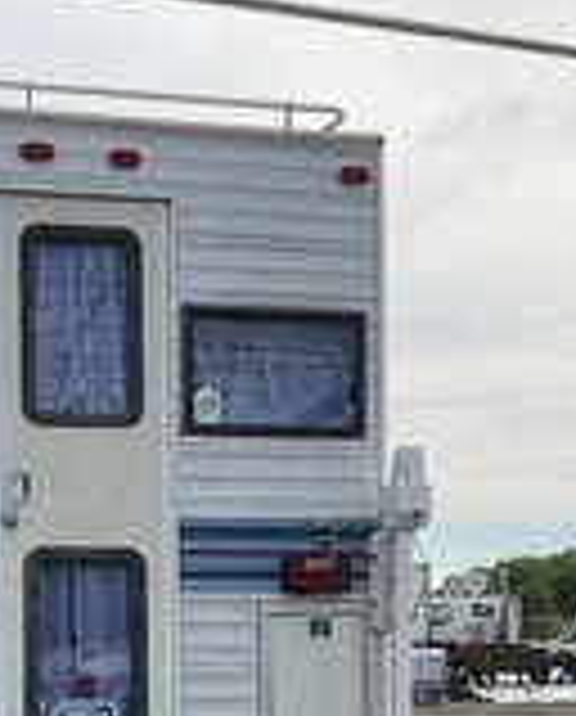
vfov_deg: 26.0
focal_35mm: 71
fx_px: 1507
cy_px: 621
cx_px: 18
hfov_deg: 21.0
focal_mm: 3
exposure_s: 1/2227
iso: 25
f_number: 1.8
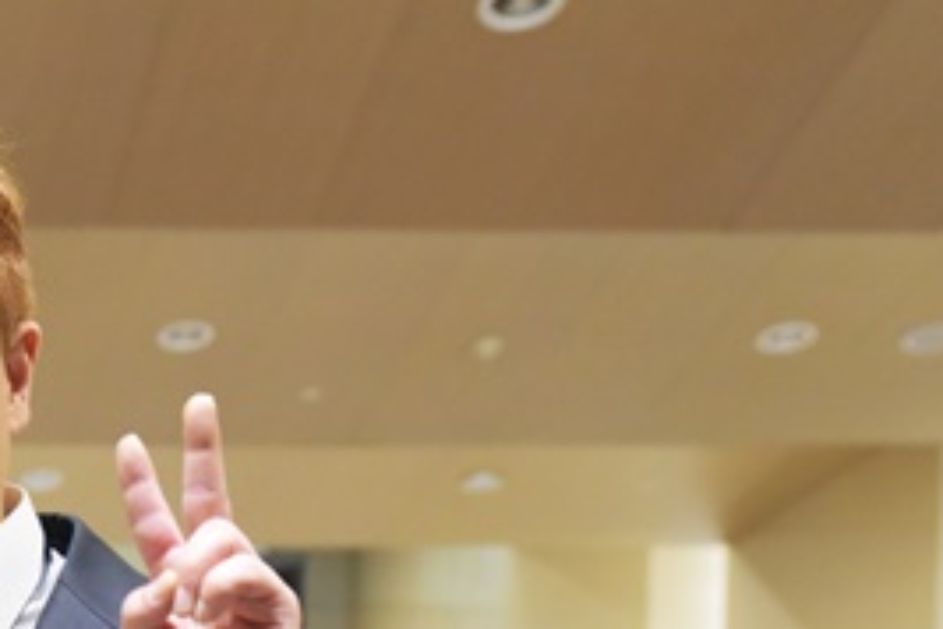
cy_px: 731
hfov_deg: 17.5
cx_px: -367
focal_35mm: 108
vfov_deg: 12.4
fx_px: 2829
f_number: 3.2
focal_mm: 36
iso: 3200
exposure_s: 1/160
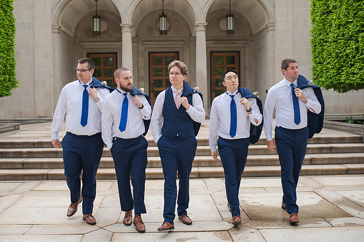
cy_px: 111
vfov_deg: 35.1
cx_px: 167
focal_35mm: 38
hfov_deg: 50.8
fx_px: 383
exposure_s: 1/320
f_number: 3.2
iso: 100
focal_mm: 35
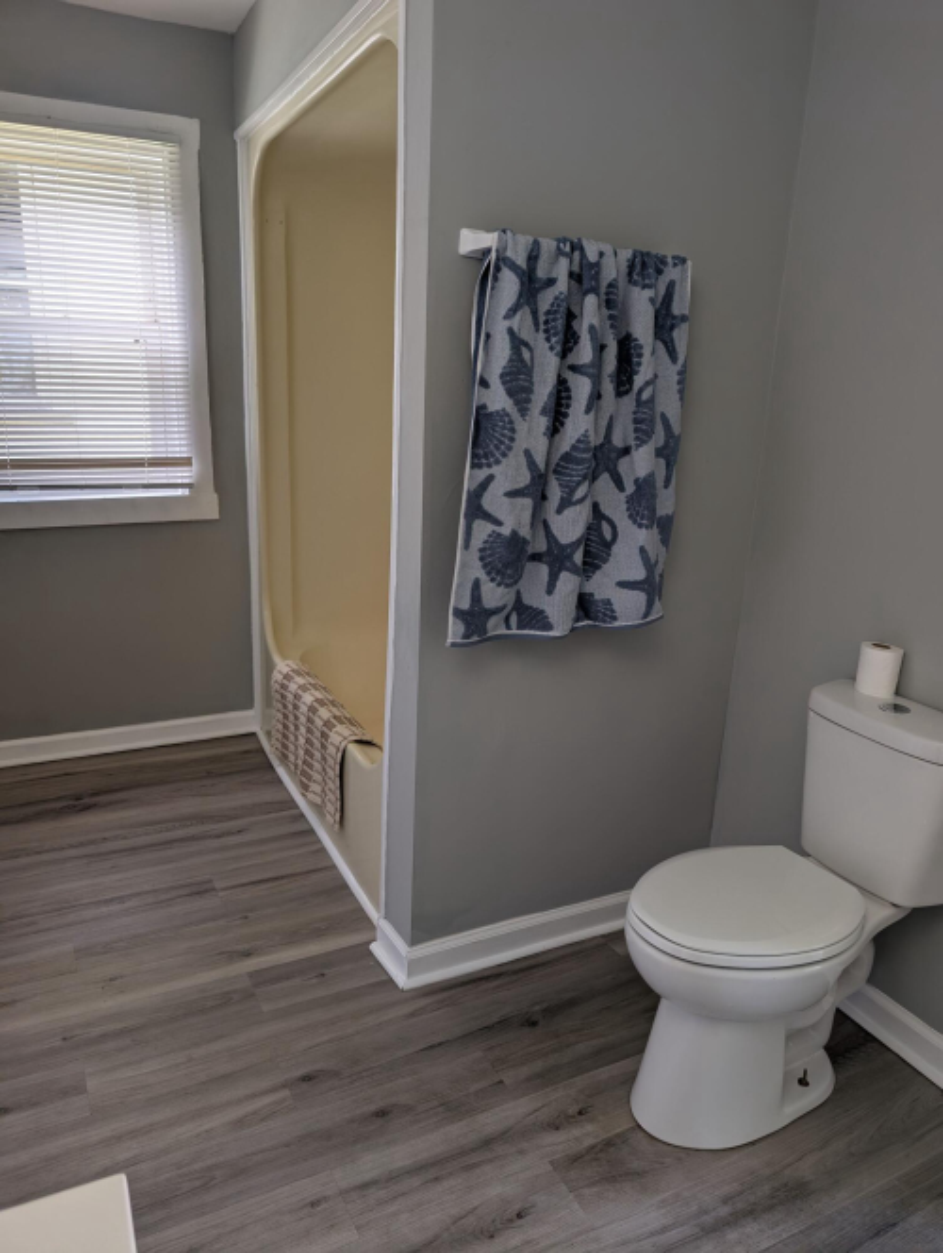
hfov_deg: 56.9
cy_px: 626
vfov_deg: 71.5
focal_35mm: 24
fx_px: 870
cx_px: 472
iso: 25
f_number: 1.68
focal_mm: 6.9
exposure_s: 1/60
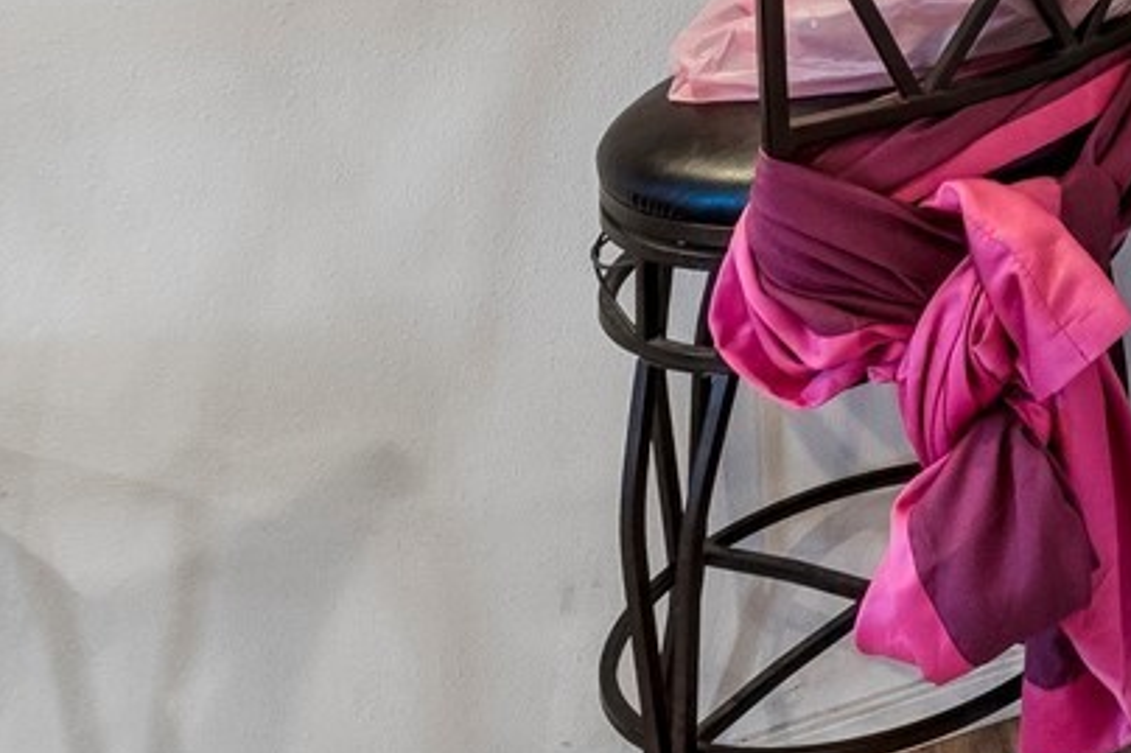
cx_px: 1810
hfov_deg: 23.5
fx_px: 1978
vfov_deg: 17.3
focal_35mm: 63
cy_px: -628
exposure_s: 1/2.5
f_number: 9
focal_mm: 10
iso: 250
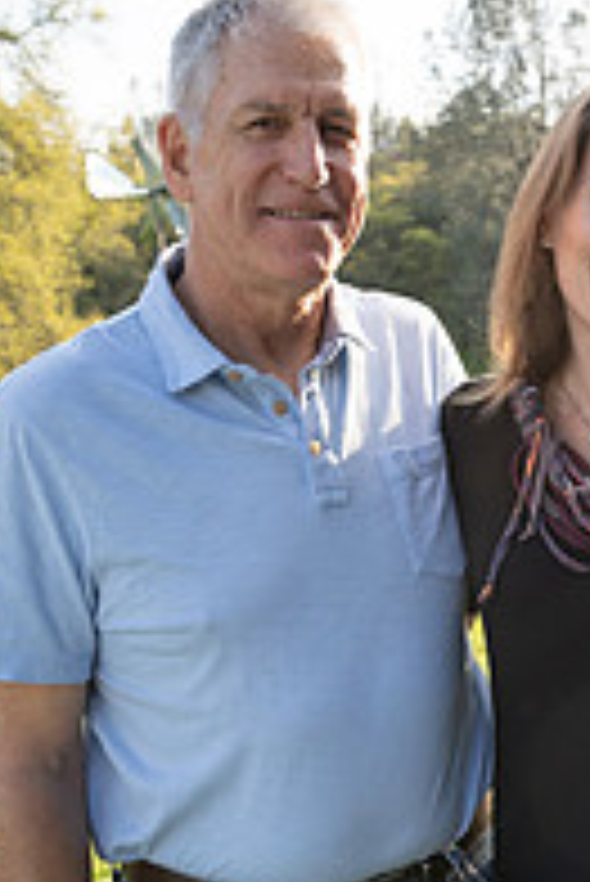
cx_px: 572
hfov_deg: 23.7
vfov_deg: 35.5
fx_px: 1350
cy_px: 644
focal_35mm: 55
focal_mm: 24
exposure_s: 1/250
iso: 125
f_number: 4.5
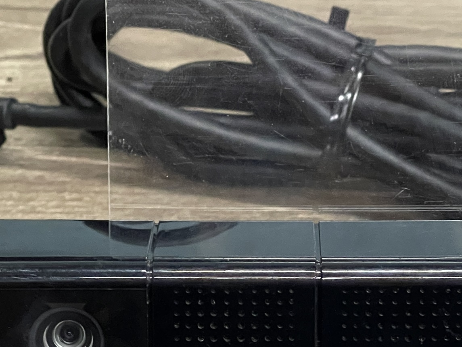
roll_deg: -0.8
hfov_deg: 11.6
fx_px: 2256
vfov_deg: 8.8
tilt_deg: -32.4
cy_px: 210
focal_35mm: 169
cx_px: 403
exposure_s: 1/50
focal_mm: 7.5
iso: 800
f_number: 2.2
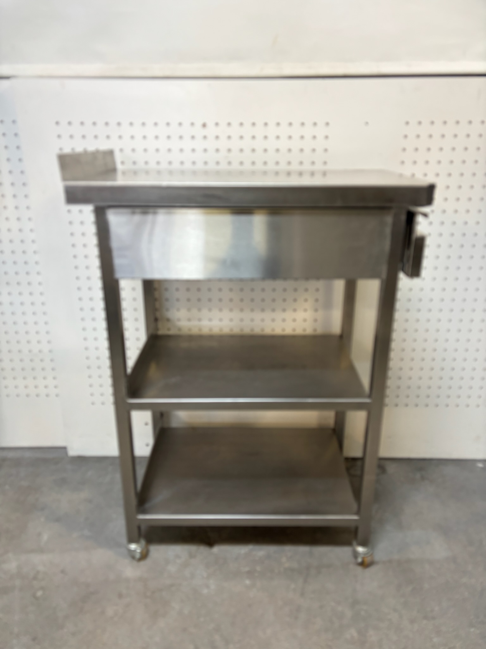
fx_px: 487
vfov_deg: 67.3
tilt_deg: -21.3
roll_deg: -0.3
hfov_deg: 53.1
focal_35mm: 26
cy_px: 324
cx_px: 243
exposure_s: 1/50
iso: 200
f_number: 1.6
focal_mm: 5.96
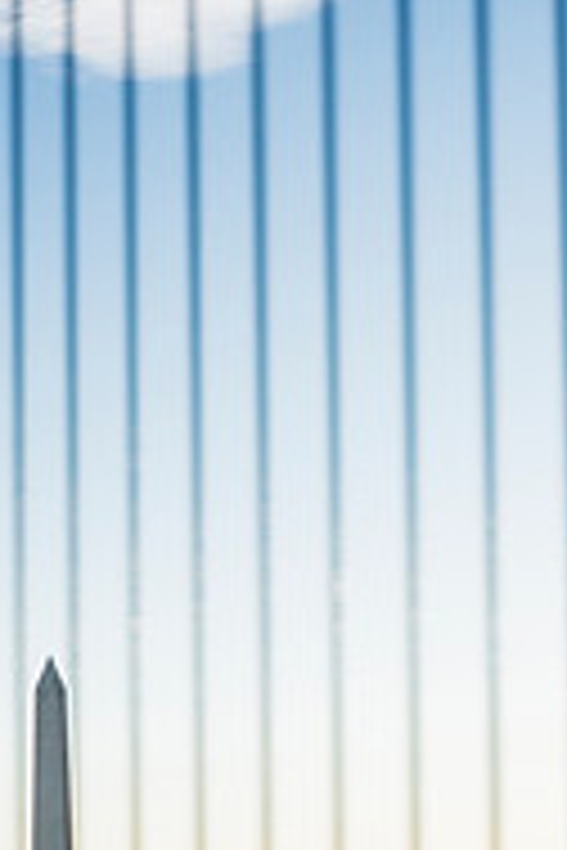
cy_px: 863
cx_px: 36
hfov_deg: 17.6
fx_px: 1795
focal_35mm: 76
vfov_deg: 25.3
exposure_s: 1/3200
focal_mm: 32
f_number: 4.5
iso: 400
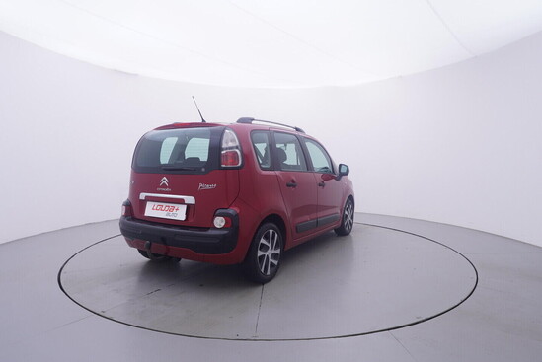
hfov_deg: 77.3
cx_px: 271
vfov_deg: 56.2
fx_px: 339
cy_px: 181
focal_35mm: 22
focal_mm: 15
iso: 200
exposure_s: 1/80
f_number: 5
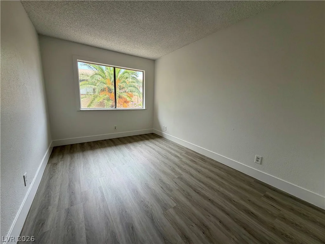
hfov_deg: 102.1
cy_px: 122
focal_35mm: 14
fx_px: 131
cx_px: 162
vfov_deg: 85.7
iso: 50
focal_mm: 2.22
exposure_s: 1/121
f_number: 2.2
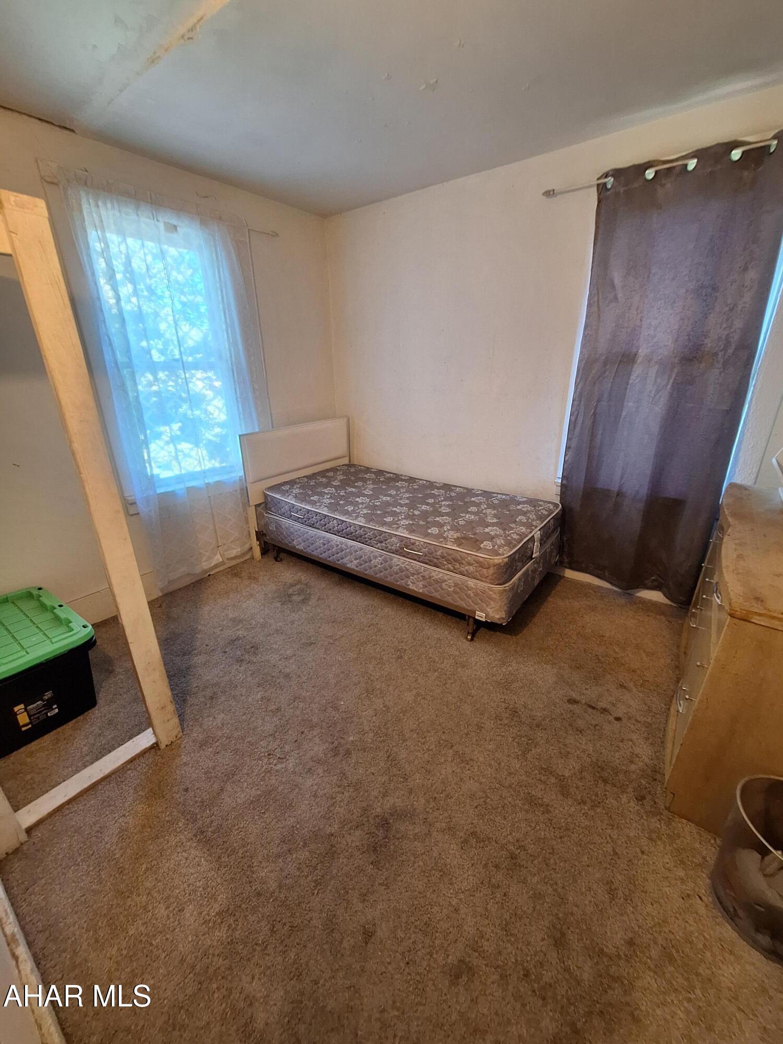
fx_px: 392
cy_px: 522
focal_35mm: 13
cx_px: 392
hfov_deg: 89.9
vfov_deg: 106.2
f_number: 2.2
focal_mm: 1.74
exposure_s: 1/50
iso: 100
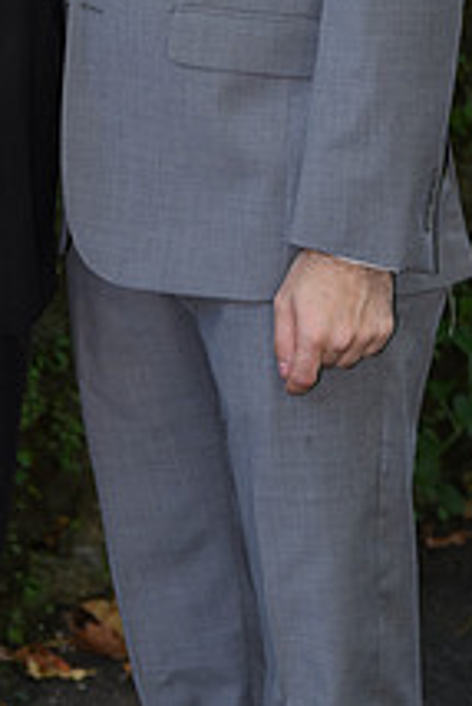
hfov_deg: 5.2
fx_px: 5203
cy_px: -89
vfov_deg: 7.7
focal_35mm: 265
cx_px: -5
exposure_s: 1/200
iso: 640
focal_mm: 98
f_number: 5.6
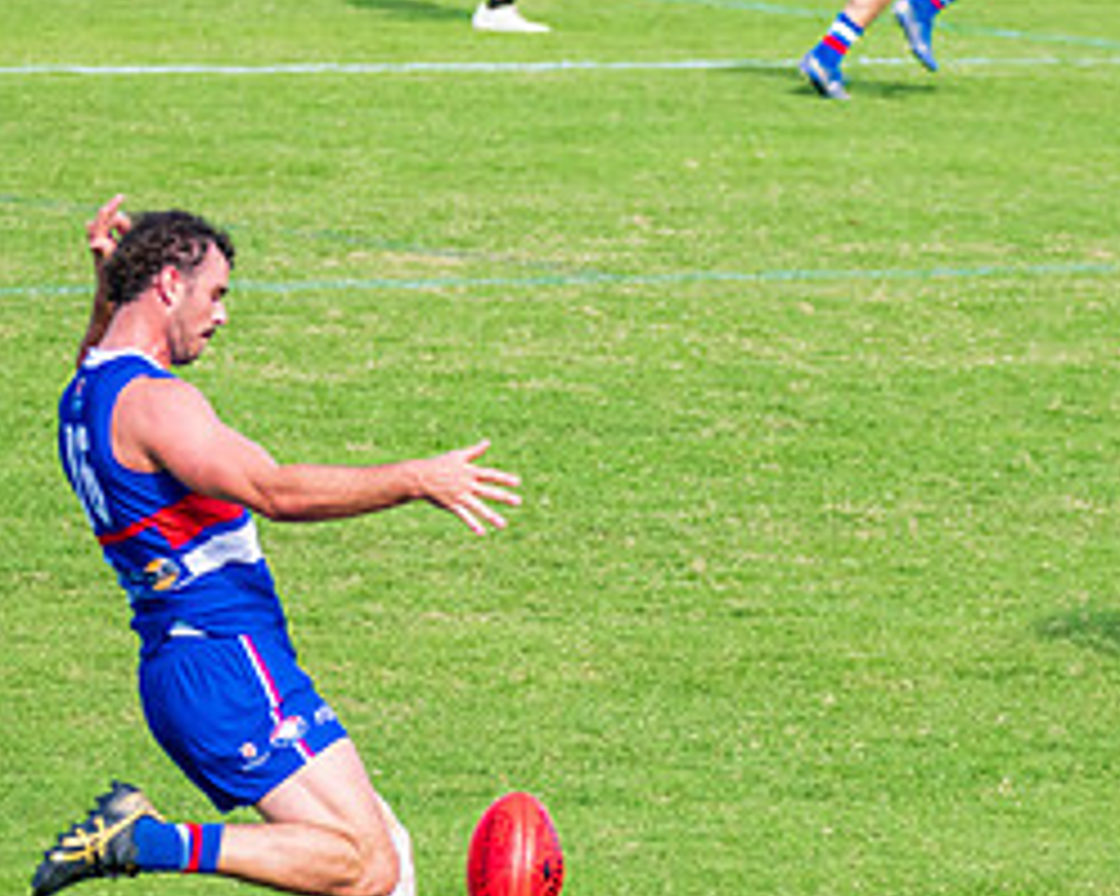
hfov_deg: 3.2
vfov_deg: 2.6
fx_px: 19781
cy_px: 572
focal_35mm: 597
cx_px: 642
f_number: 6.3
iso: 800
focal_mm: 240
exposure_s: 1/2000
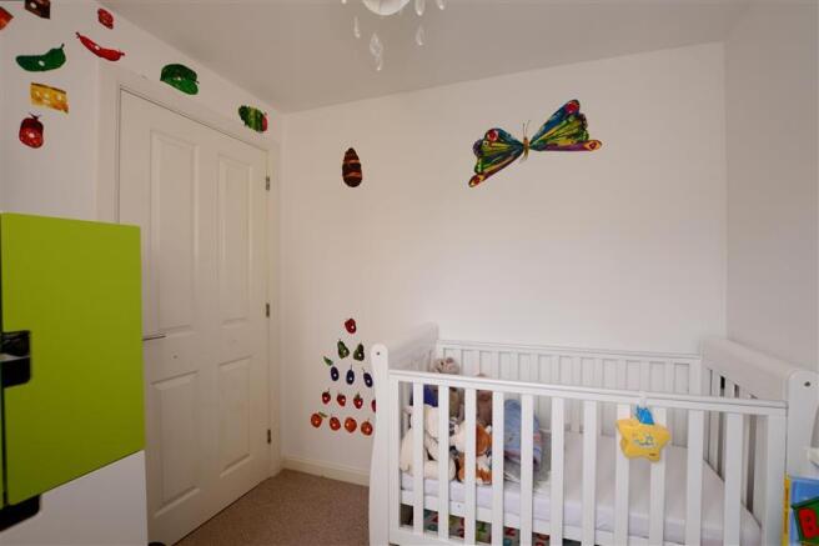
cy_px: 273
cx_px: 410
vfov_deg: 77.3
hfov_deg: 100.4
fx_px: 341
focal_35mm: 15
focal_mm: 10
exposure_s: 1/60
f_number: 5.6
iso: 200
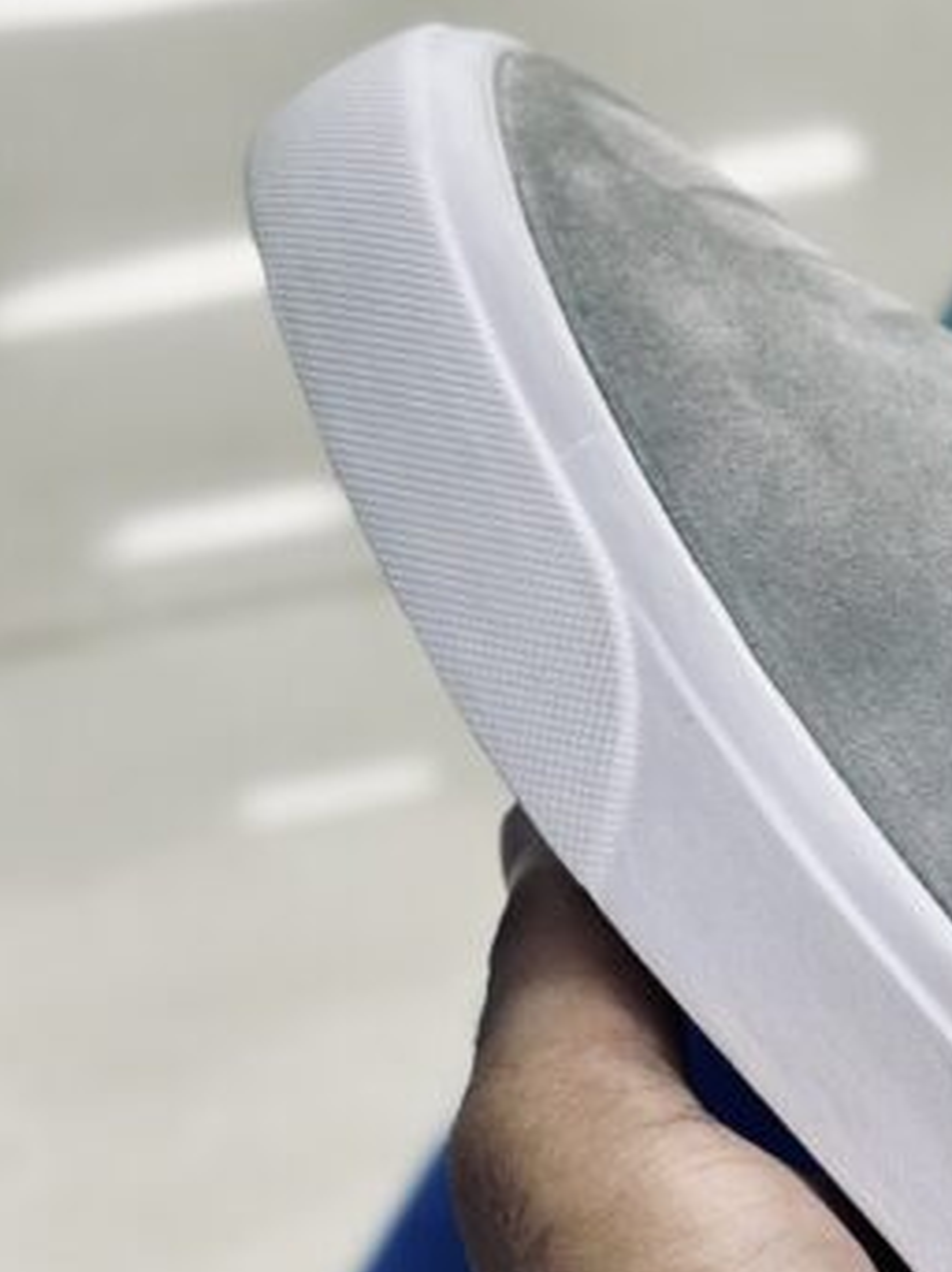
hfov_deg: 11.0
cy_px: 1192
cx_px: 1290
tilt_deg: -61.4
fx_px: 4810
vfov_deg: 14.9
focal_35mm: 131
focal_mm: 6.86
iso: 64
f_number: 1.78
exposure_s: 1/110
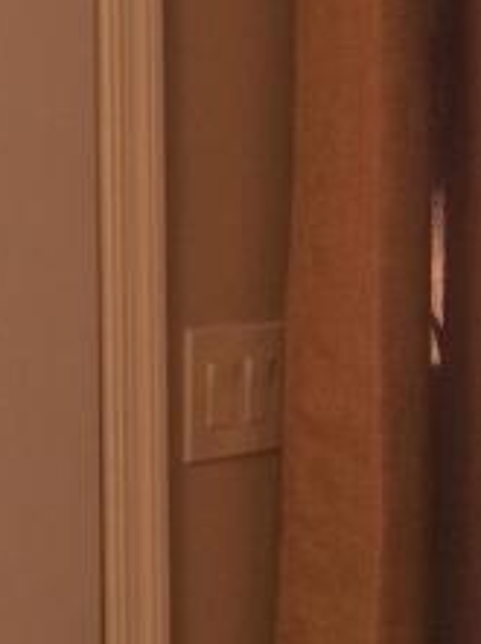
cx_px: 498
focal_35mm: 101
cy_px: 224
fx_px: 1877
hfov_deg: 14.3
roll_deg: +1.6
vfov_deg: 19.4
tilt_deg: -3.4
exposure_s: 1/30
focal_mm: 4.15
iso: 160
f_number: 2.2
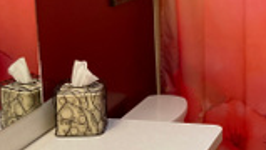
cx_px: 243
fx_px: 650
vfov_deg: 13.2
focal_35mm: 92
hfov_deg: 22.5
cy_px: 33
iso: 80
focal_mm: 3.99
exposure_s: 1/87
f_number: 1.8
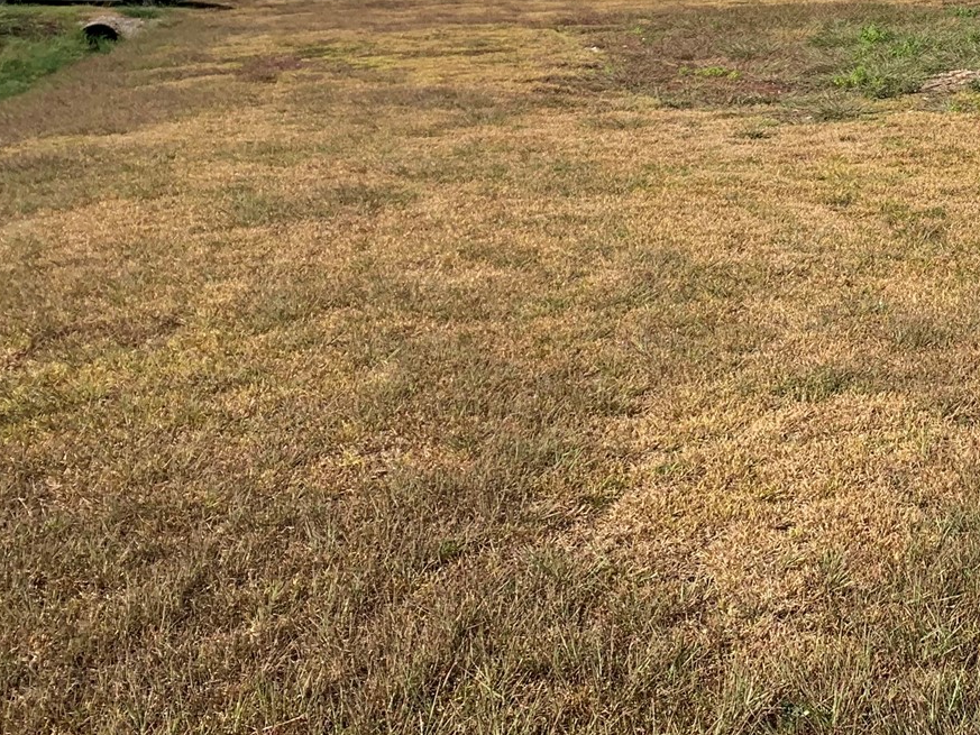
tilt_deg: -6.2
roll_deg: +1.1
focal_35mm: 61
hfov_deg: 29.6
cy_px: 111
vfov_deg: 23.5
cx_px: 978
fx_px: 1727
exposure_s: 1/3401
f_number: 1.8
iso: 25
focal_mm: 4.25
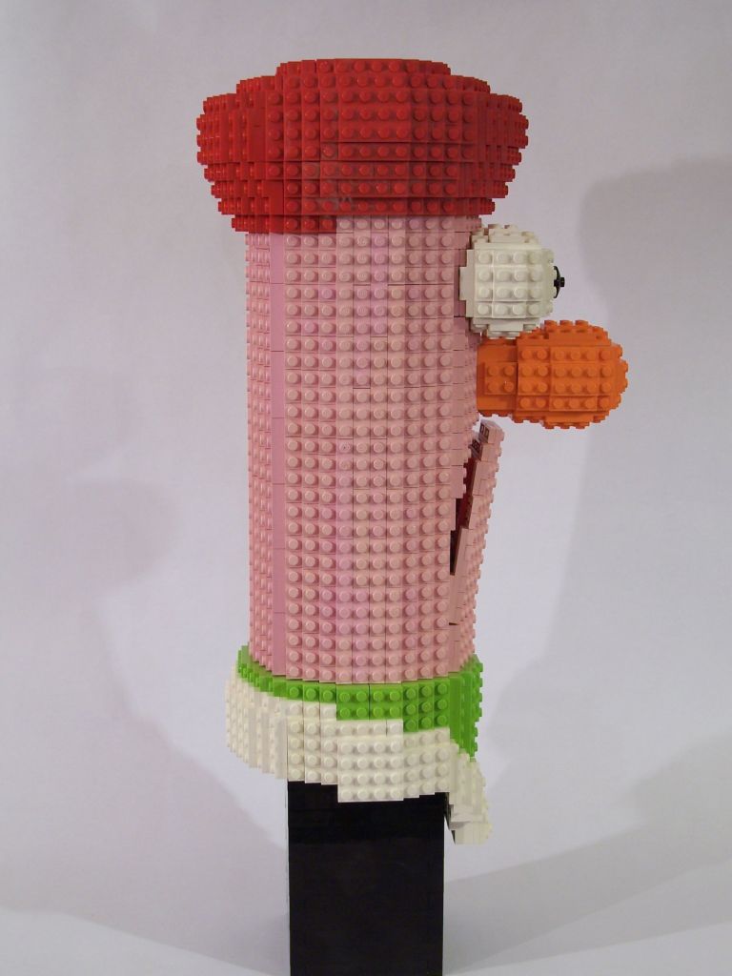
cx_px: 366
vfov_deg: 34.3
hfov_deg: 26.1
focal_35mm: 56
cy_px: 488
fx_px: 1579
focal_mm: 9.3
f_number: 3.1
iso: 80
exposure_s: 1/3
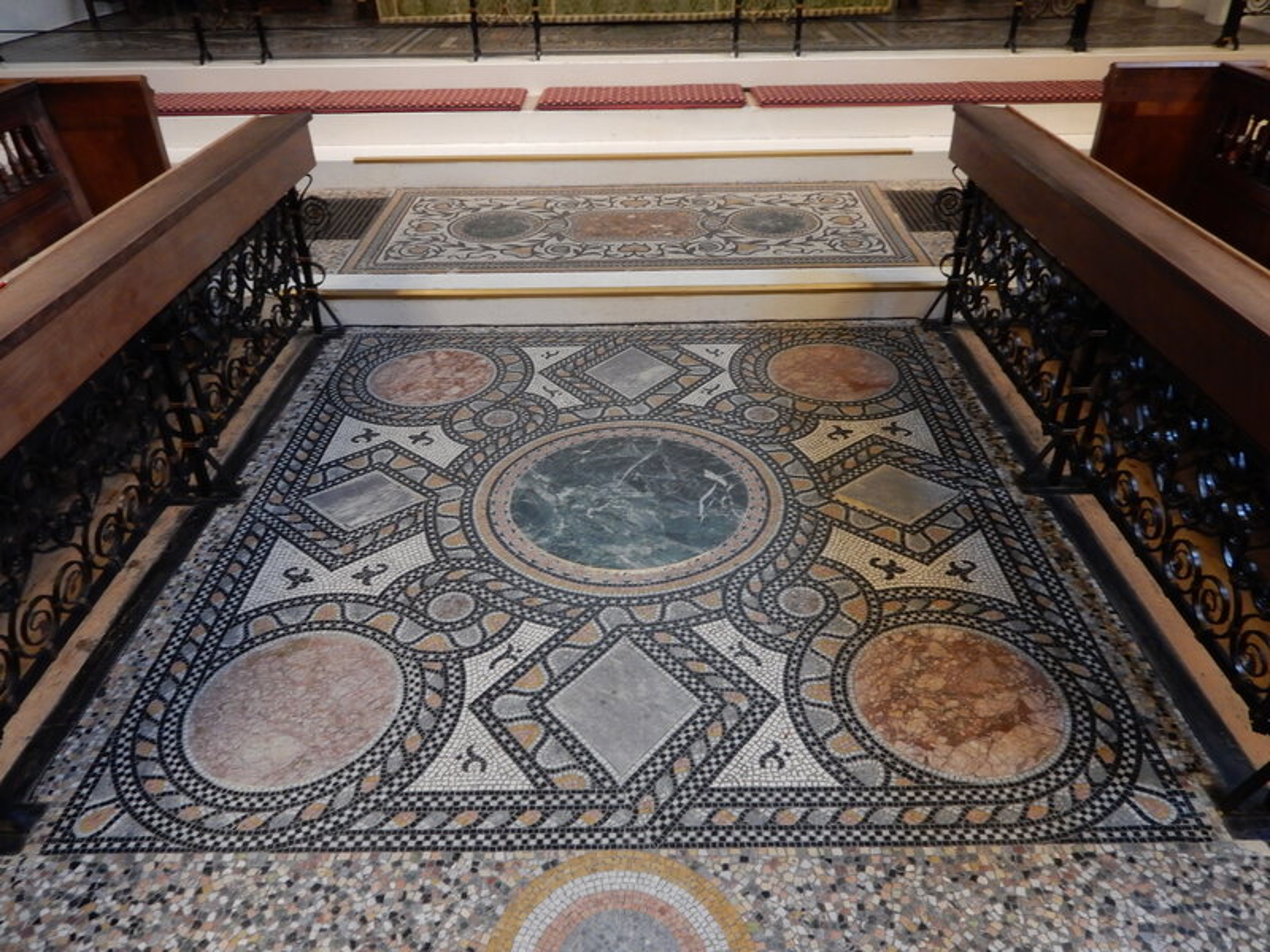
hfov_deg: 69.4
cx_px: 635
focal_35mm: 25
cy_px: 476
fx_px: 917
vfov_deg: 54.9
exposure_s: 1/30
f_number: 3.7
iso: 320
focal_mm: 4.5
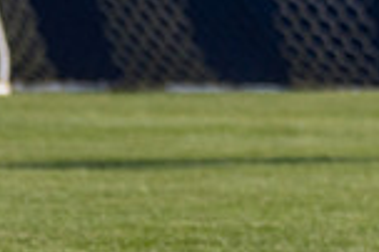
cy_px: 160
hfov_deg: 1.5
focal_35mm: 1371
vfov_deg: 1.0
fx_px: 14418
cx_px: 668
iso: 320
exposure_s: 1/2000
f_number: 5.6
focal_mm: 240
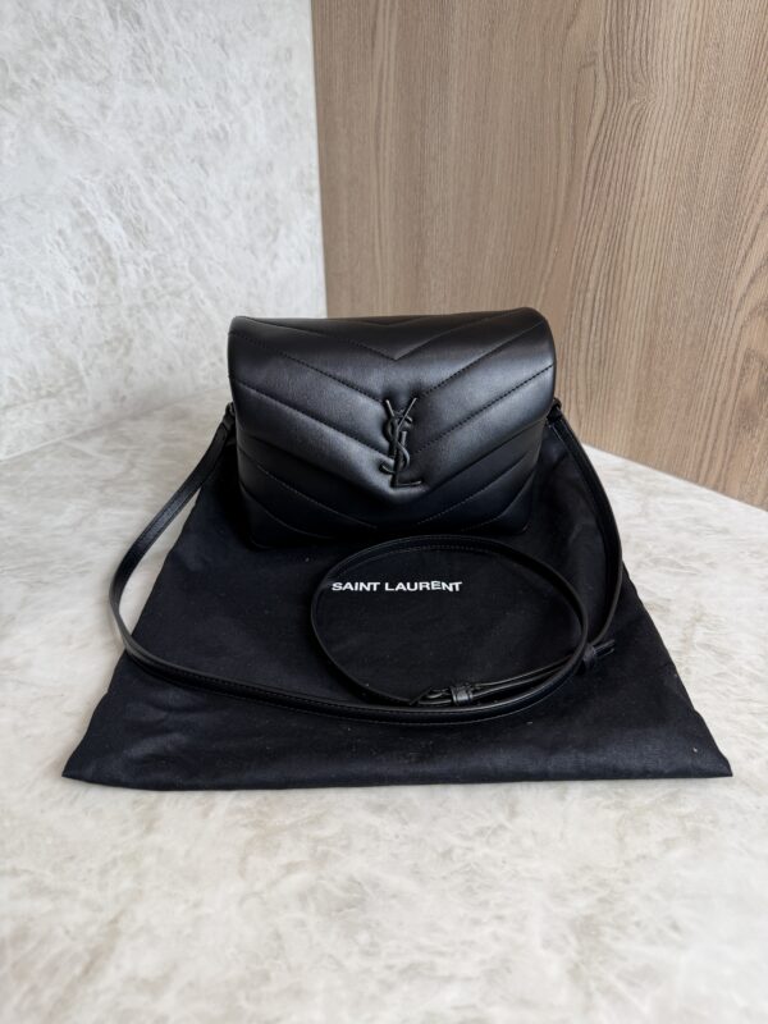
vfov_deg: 71.6
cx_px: 384
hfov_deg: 56.8
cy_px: 512
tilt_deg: -32.6
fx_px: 710
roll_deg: +0.1
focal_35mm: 24
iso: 125
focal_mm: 6.76
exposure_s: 1/120
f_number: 1.78
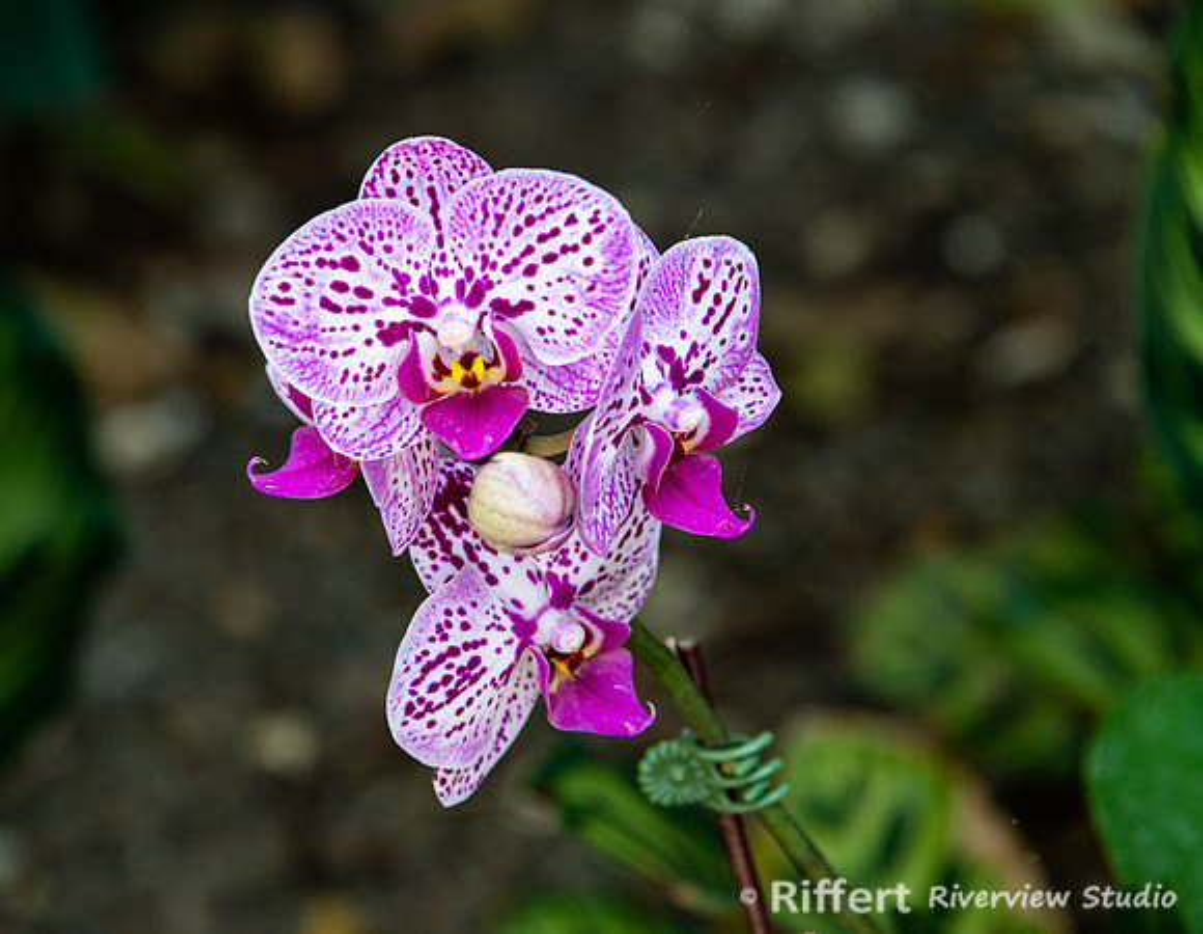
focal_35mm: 206
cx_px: 478
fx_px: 7250
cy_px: 484
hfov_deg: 9.5
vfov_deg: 7.4
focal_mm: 180
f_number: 8
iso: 1400
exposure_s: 1/160
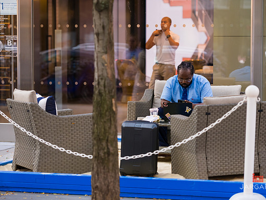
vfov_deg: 10.9
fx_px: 1045
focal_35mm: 136
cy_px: 100
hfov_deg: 14.5
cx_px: 139
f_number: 3.2
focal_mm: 125
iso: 800
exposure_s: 1/500
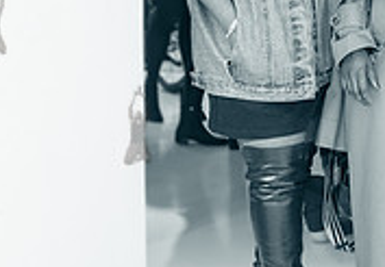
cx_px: 435
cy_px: 5
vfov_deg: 14.3
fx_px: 1051
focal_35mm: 97
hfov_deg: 19.8
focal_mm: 24
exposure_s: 1/160
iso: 1600
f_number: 4
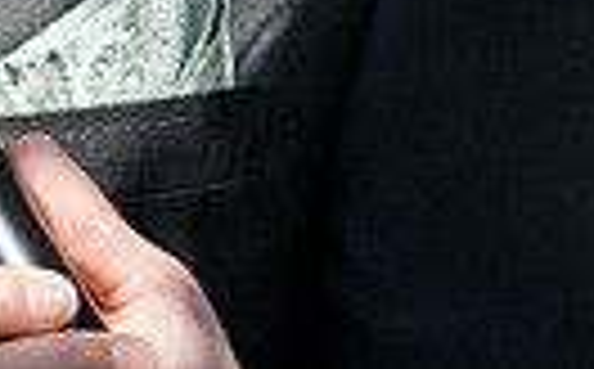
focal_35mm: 571
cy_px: -497
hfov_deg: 3.7
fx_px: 9228
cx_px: -369
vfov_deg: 2.3
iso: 250
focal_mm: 85
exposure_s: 1/3200
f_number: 2.8
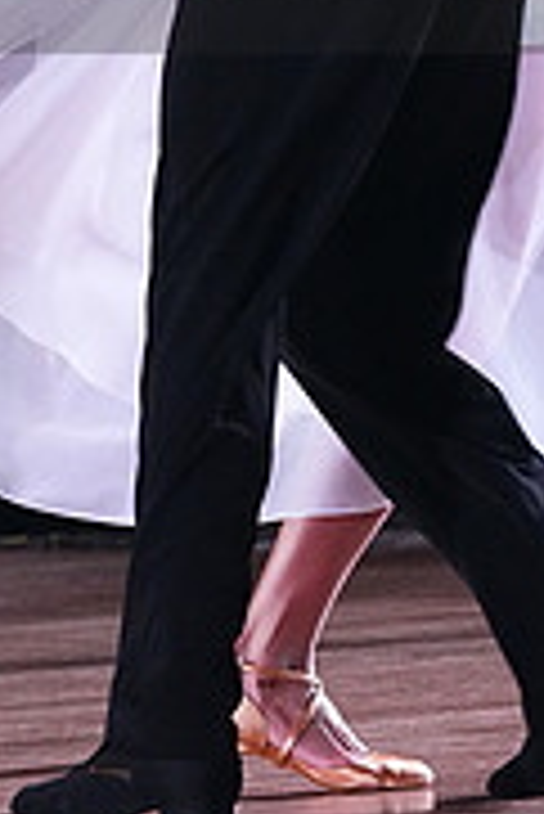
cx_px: 393
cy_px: -94
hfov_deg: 2.3
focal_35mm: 589
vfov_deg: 3.5
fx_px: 13324
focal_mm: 184
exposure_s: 1/400
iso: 8000
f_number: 5.6
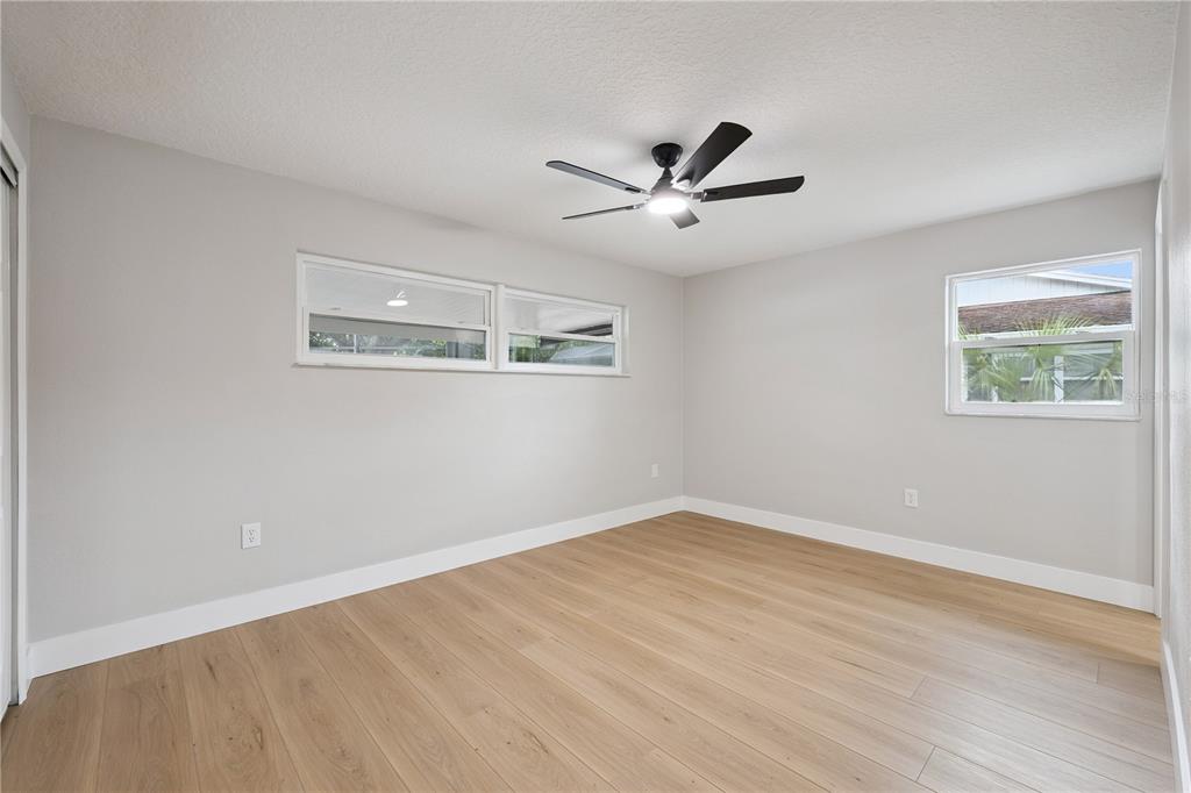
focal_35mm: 15
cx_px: 596
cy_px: 396
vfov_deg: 77.3
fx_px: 496
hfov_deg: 100.4
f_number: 9
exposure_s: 1/6
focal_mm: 15
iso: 200
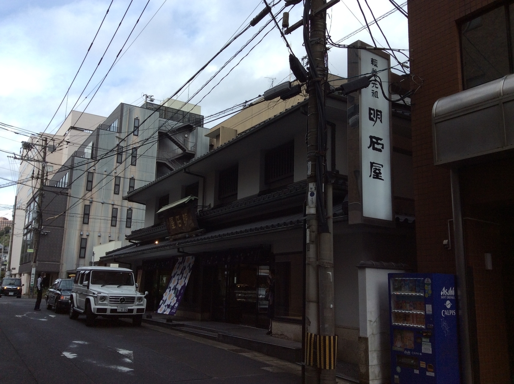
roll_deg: -3.0
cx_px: 257
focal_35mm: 32
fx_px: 474
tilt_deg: +10.8
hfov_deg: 56.9
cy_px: 192
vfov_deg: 44.0
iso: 32
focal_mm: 3.3
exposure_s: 1/841
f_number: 2.4
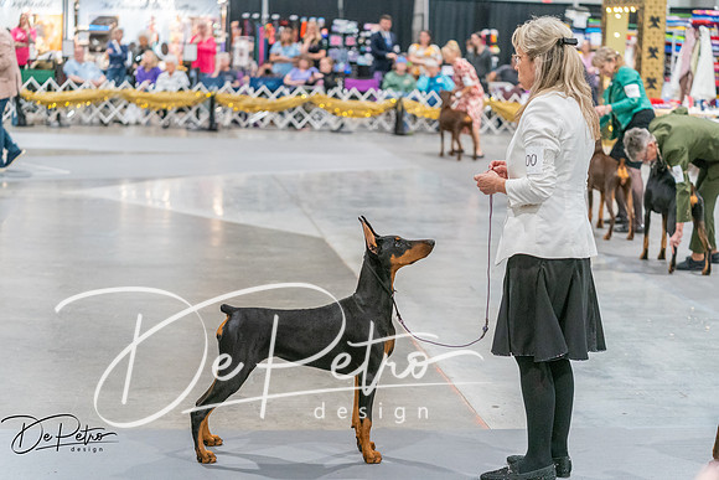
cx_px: 360
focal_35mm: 70
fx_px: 1398
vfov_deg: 19.5
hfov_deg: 28.8
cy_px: 240
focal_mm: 70
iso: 6400
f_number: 2.8
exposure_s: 1/250
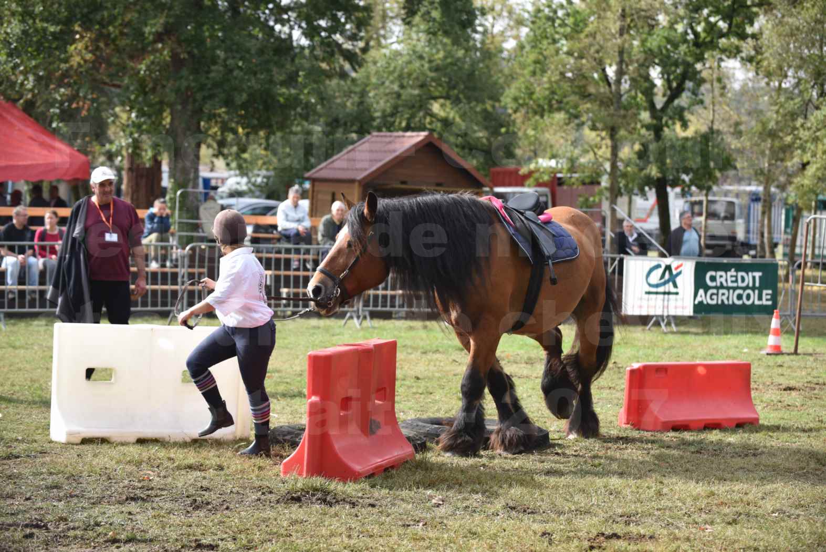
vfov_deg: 14.0
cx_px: 413
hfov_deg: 20.8
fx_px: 2249
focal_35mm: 98
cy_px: 276
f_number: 4
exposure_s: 1/1000
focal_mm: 98
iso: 400
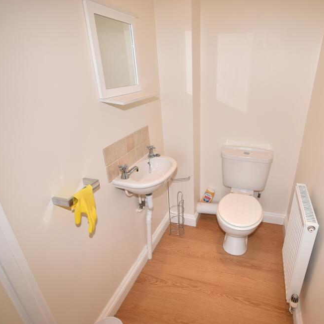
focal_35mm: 20
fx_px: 212
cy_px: 165
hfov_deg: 73.1
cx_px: 209
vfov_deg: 74.8
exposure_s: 1/60
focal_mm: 10
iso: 400
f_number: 5.6
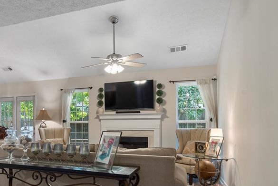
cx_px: 76
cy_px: 125
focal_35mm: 28
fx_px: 216
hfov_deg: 62.4
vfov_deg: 45.6
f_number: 8
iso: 400
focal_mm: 16
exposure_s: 1/6
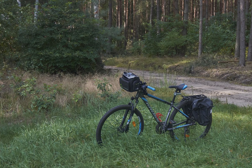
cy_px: 98
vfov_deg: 21.6
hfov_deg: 31.8
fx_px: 440
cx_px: 159
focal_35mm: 63
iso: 400
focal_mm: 25
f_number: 3.8
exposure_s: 1/1000
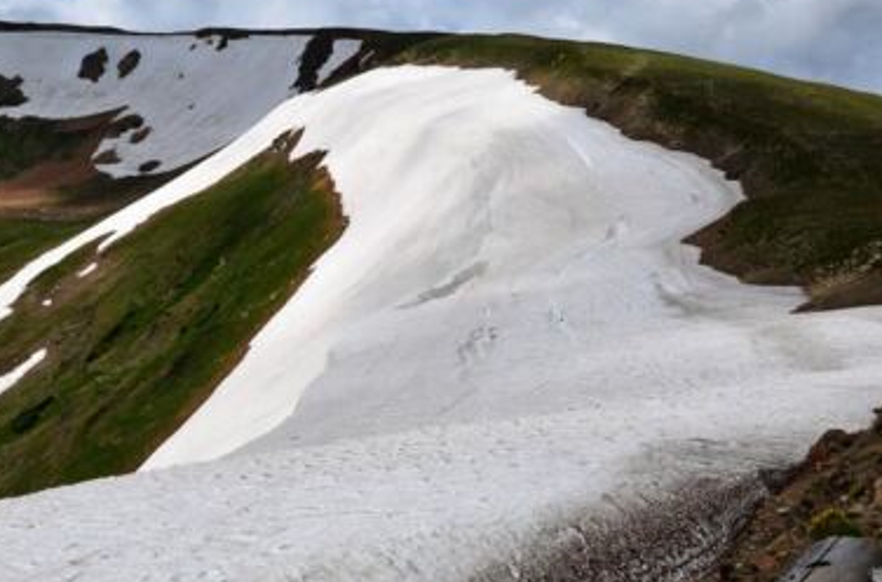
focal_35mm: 46
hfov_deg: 42.5
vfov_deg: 29.0
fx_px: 1123
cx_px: 324
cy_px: 273
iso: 100
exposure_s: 1/250
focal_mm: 18
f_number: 13
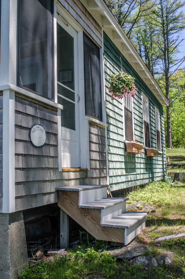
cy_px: 140
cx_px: 92
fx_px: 279
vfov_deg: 53.2
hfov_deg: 36.7
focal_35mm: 36
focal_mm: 24
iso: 100
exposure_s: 1/80
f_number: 11
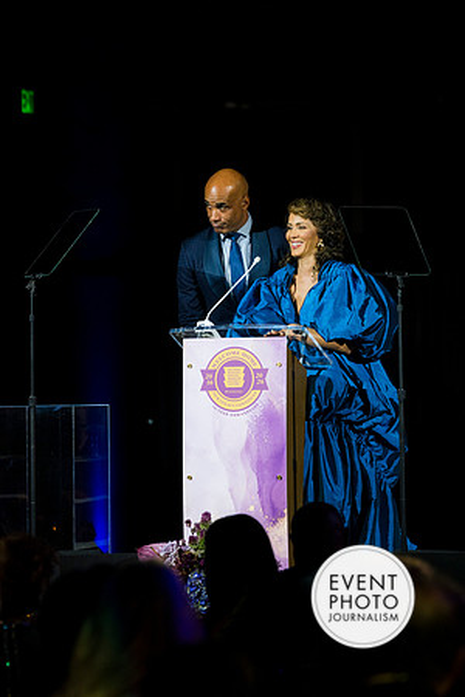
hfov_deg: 6.1
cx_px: 232
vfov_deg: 9.1
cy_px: 348
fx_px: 4359
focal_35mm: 225
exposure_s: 1/200
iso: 400
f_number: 3.5
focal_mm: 150
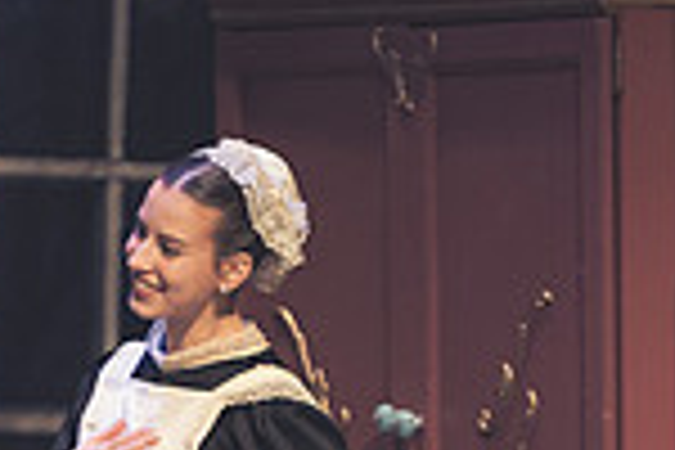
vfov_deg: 1.2
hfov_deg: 1.8
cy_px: 603
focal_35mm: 1163
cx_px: 302
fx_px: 21805
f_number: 2.8
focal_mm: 200
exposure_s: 1/320
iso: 900
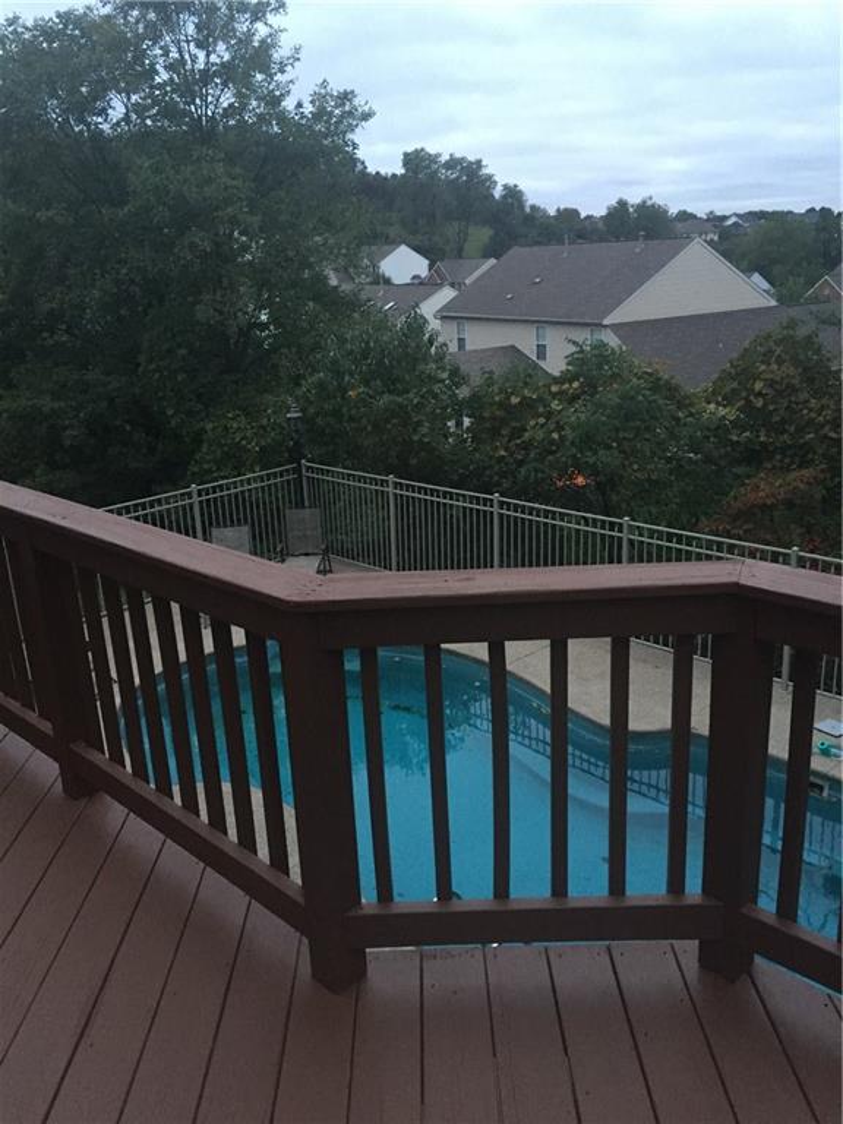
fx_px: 942
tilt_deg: -16.5
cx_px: 422
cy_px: 562
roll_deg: +2.6
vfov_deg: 61.7
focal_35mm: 29
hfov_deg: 48.2
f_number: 2.2
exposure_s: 1/30
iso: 160
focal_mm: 4.15
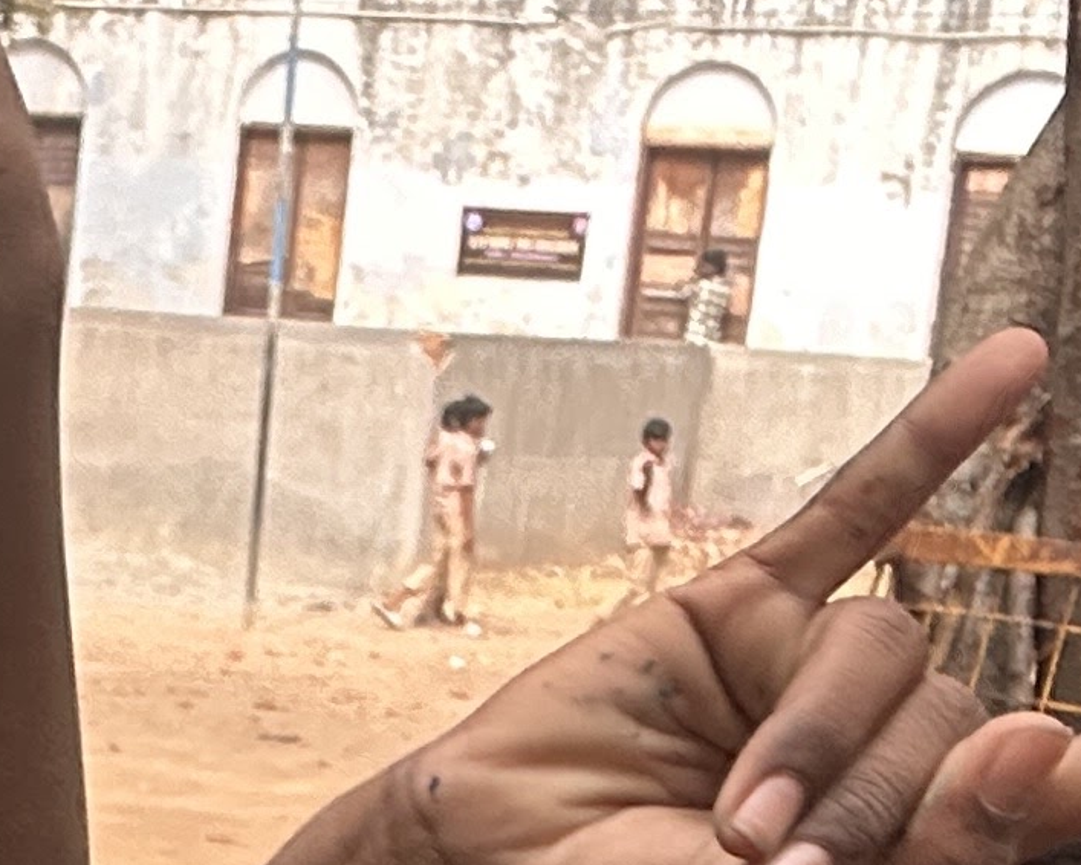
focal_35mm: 128
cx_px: -242
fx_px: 4096
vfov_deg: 11.4
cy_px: 1446
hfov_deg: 14.5
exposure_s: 1/121
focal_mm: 2.69
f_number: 1.9
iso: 40
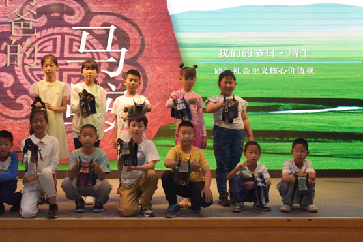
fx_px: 464
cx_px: 149
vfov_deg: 29.1
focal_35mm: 46
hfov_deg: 42.6
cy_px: 85
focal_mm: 32
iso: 4500
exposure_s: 1/200
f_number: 7.1
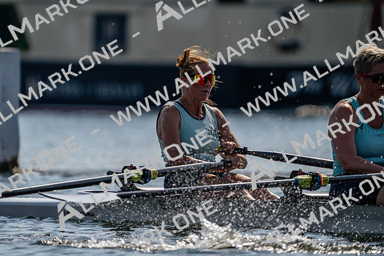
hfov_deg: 3.4
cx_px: 192
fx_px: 6401
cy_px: 128
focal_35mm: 600
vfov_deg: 2.3
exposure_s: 1/1600
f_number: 6.3
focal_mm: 600
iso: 125
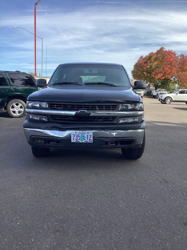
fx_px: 223
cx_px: 94
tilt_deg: -8.8
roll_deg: -2.1
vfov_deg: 58.4
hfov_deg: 45.4
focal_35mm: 31
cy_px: 125
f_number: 2.4
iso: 25
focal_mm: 3.3
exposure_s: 1/662
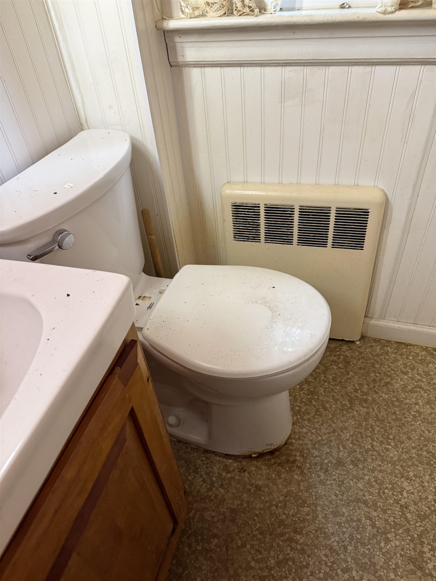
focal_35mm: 24
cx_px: 218
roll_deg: +5.4
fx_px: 403
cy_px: 290
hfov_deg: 56.8
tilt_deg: -41.9
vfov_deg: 71.6
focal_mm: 6.76
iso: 320
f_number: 1.78
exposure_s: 1/60
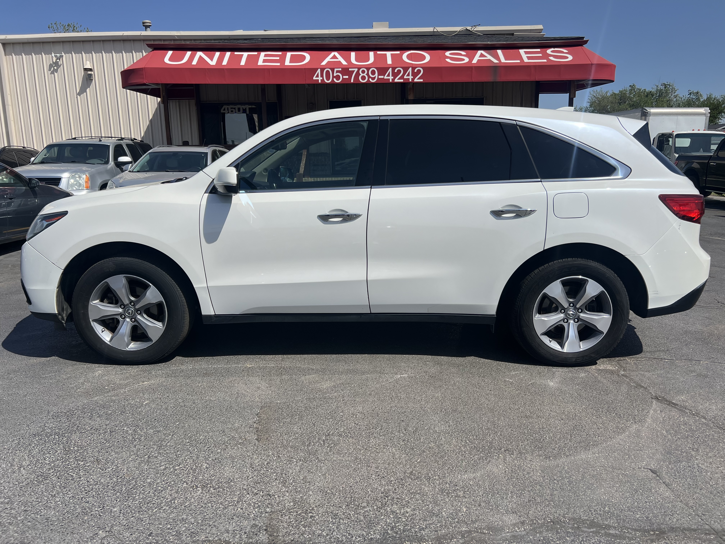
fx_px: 545
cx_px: 362
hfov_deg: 67.3
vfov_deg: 53.1
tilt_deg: -11.5
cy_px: 272
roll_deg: +0.9
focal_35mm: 26
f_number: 1.5
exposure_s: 1/6993
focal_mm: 5.7
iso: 50
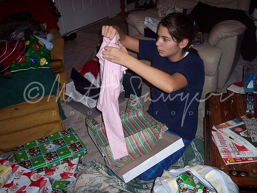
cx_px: 128
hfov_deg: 47.9
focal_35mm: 39
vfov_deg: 36.8
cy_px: 96
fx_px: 290
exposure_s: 1/60
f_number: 2.8
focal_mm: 8
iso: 100
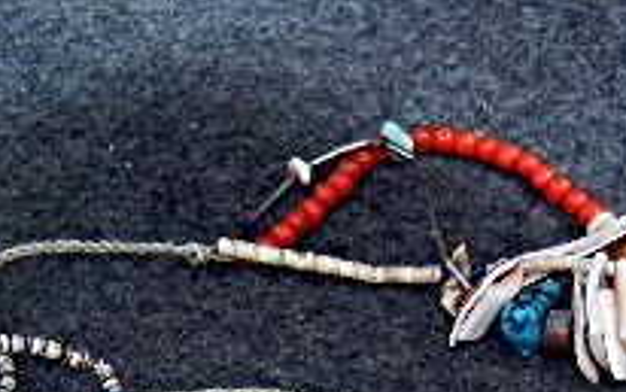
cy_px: 650
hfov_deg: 18.4
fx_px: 1912
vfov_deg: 11.1
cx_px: 134
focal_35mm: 112
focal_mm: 6.2
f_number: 3.6
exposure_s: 1/30
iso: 644
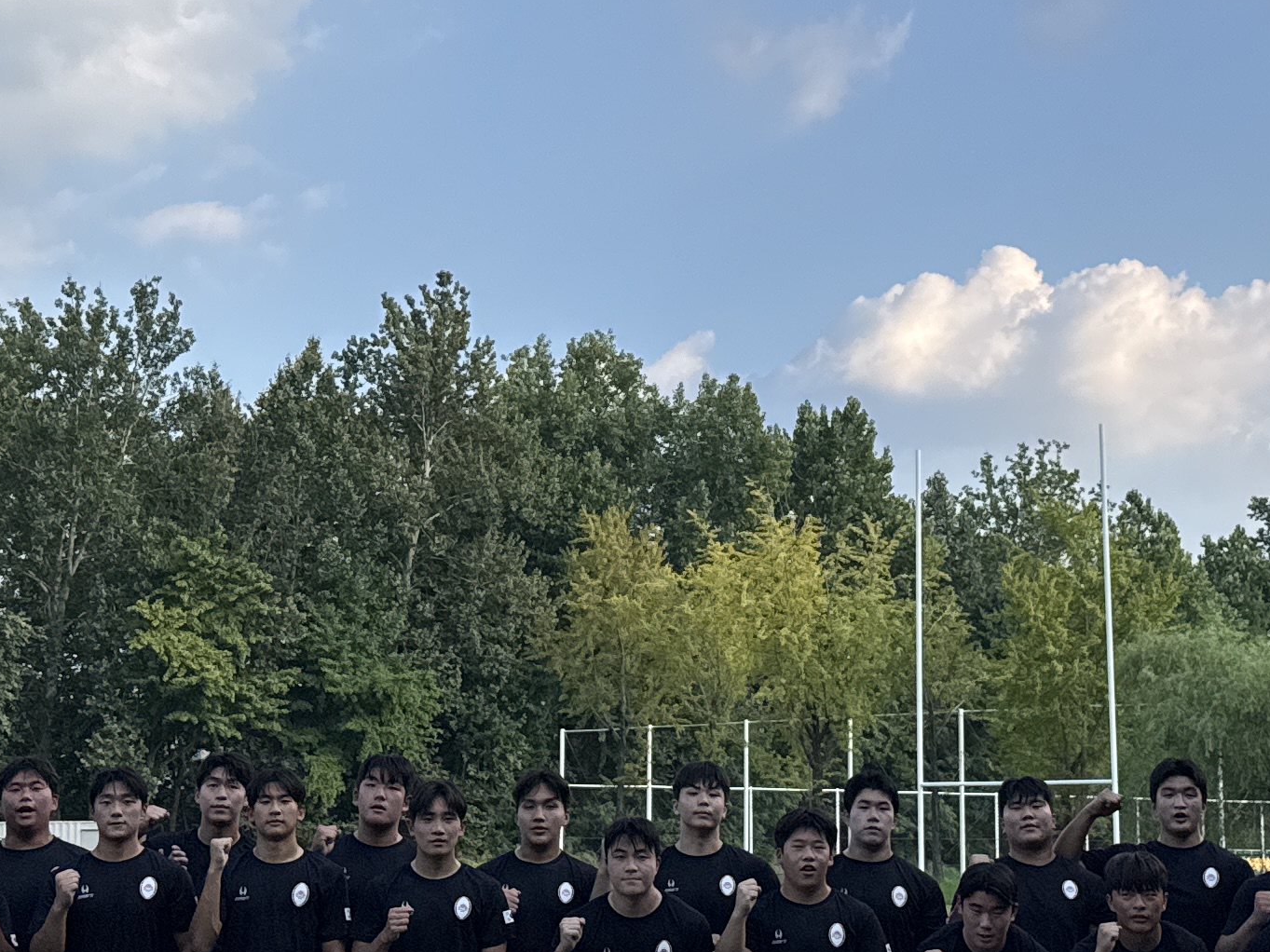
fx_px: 2605
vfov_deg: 20.7
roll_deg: +0.4
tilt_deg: +10.0
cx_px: 731
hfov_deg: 27.4
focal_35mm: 71
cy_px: 390
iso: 80
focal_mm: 6.76
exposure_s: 1/2959
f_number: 1.78
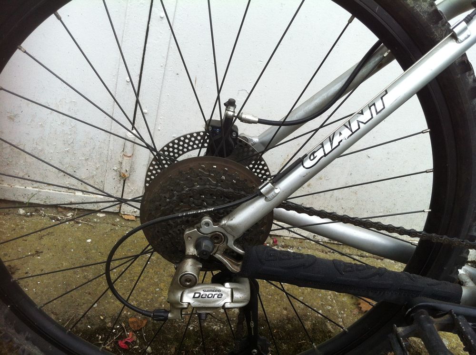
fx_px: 481
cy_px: 178
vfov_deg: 40.6
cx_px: 238
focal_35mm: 35
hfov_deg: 52.7
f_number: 2.8
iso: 80
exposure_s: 1/487
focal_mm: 3.85
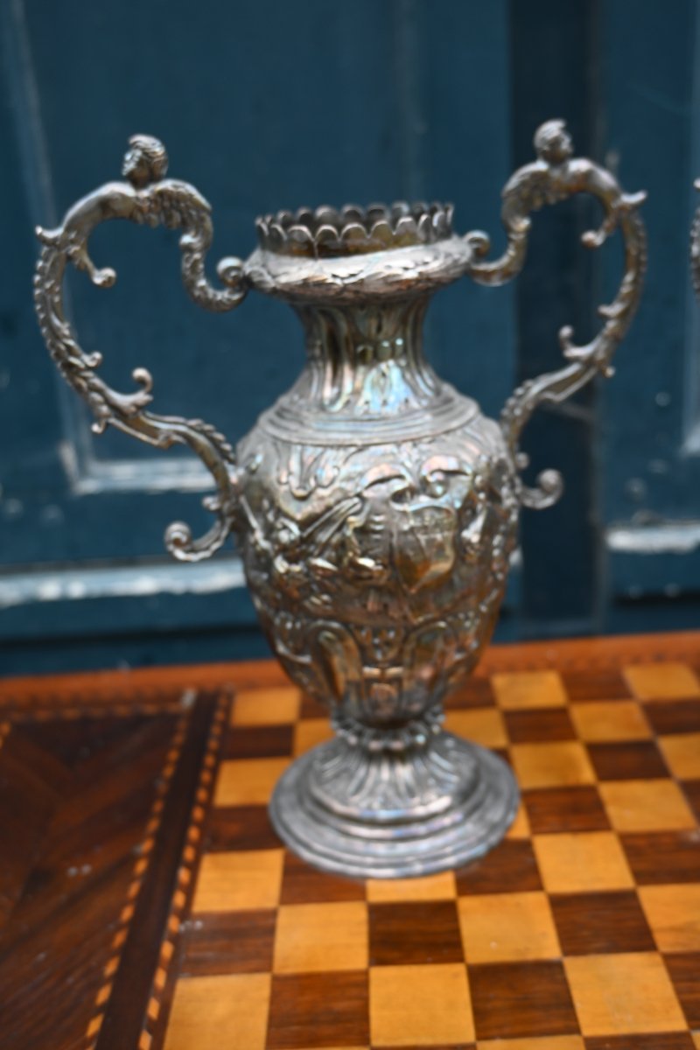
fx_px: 1072
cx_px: 350
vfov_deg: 52.2
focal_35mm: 37
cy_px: 525
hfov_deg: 36.2
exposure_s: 1/40
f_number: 3.8
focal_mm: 24.5
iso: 140
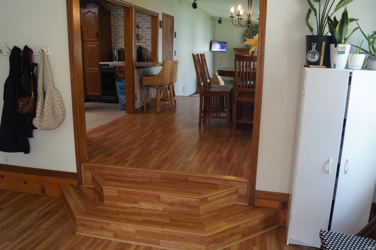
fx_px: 282
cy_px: 125
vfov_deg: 47.9
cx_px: 188
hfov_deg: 67.4
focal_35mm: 27
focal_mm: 18
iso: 1600
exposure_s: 1/160
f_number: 4
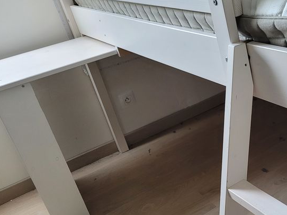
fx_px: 398
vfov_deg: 30.1
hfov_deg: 36.9
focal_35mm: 48
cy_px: 138
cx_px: 263
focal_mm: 5.4
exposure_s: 1/50
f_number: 1.8
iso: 250
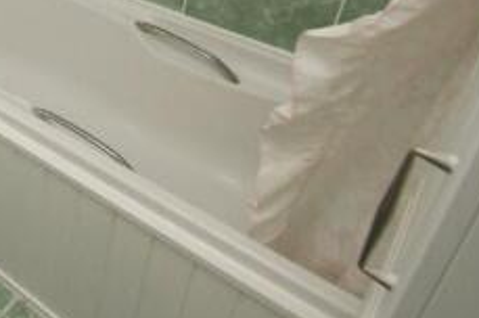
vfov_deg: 27.7
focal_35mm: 43
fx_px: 571
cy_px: -54
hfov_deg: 31.7
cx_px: -178
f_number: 5.6
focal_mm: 10
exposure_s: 1/60
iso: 400
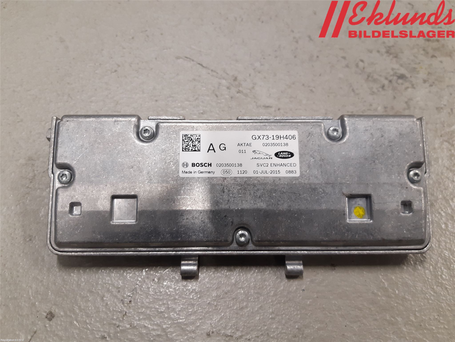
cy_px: 171
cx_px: 228
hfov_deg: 67.3
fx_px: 342
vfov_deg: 53.1
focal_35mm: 26
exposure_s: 1/50
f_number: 1.7
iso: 125
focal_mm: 3.93
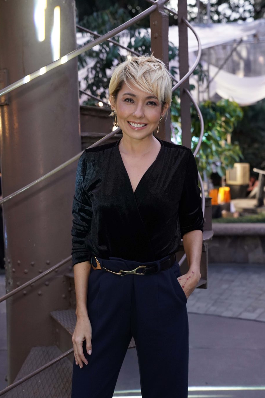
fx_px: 596
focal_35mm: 54
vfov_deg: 36.9
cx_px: 131
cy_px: 195
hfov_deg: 25.1
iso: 2500
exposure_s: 1/100
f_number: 4
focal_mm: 49
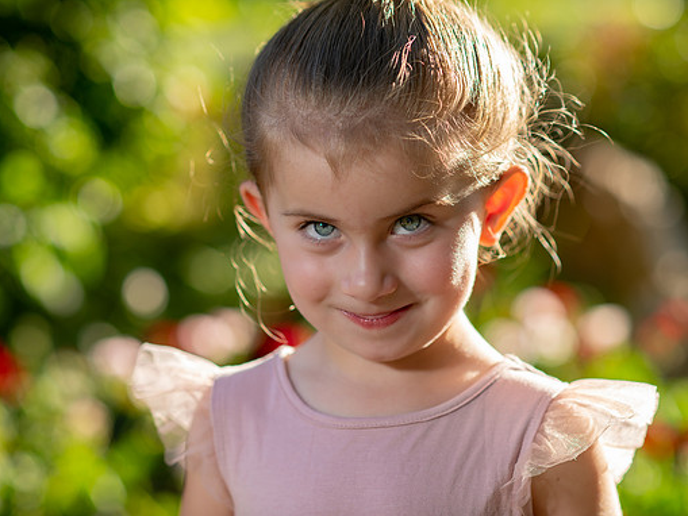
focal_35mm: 115
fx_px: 2286
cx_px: 368
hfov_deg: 17.1
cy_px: 260
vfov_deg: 12.9
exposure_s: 1/250
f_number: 2.8
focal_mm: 105
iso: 64
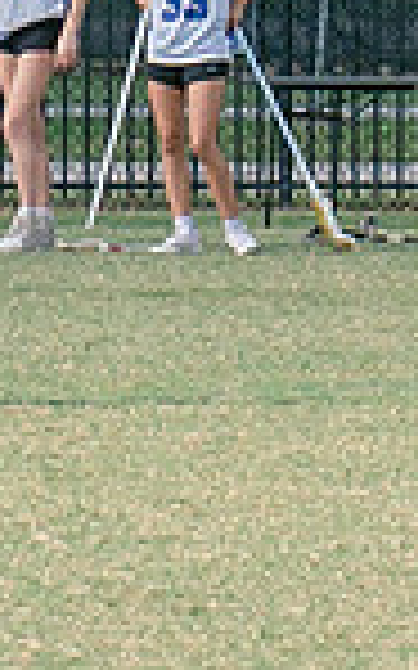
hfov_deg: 1.5
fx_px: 16110
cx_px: -323
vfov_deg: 2.4
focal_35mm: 883
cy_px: -46
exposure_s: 1/800
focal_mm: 70
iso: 250
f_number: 5.6
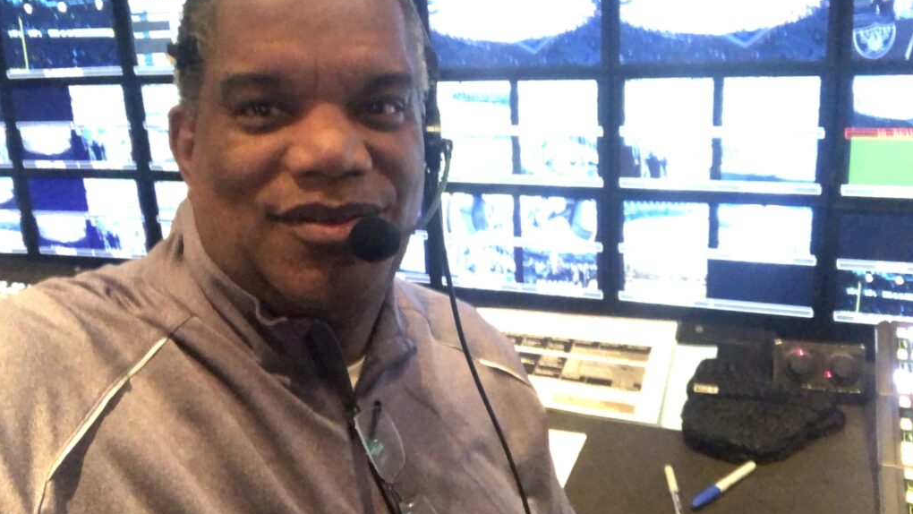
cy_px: 231
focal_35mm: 35
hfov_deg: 56.6
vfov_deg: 33.7
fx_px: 847
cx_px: 456
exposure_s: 1/15
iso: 1600
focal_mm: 2.87
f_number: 2.2
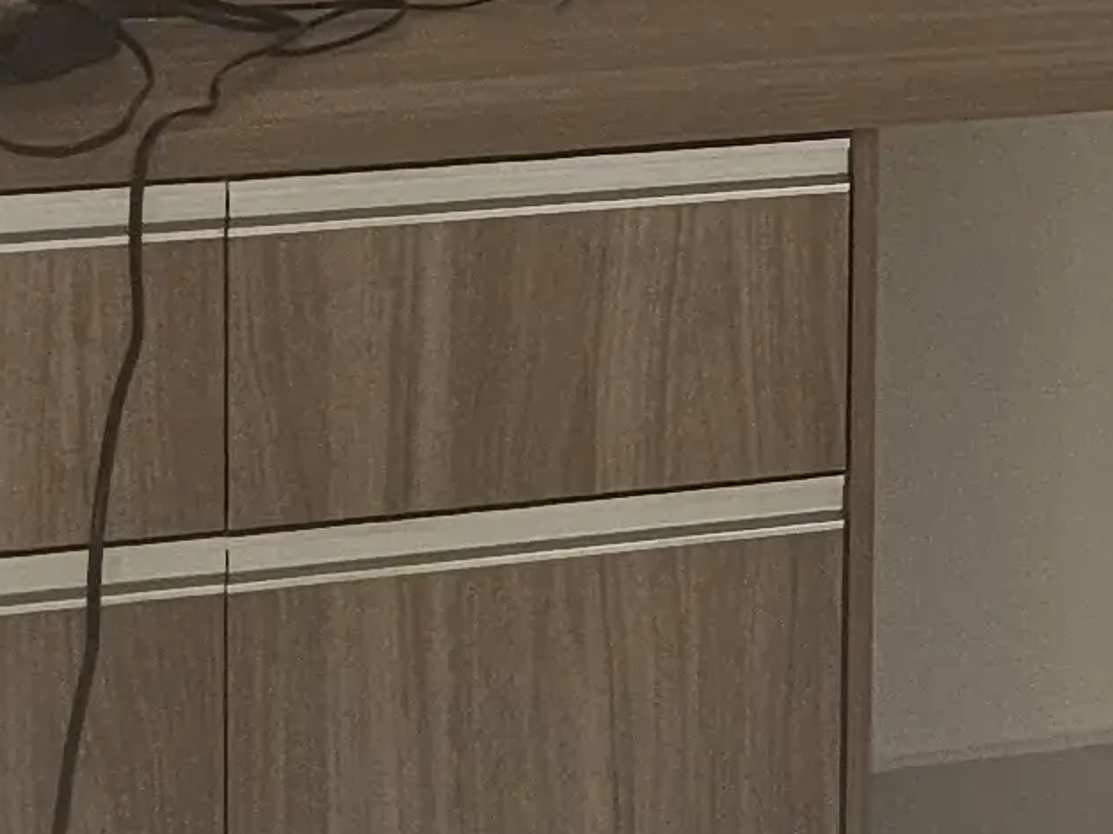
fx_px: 4725
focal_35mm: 147
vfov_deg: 9.7
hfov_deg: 10.8
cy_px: -553
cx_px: 2941
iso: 100
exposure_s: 1/120
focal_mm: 6.3
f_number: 1.7
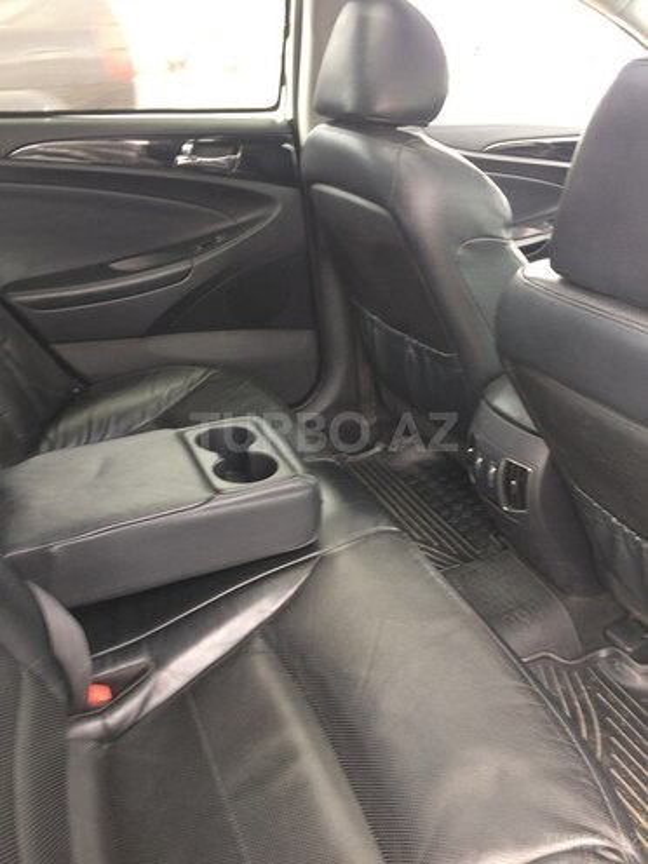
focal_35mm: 29
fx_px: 724
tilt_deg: -25.4
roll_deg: +4.3
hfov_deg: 48.2
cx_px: 324
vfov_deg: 61.7
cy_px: 432
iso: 40
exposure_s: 1/33
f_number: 2.2
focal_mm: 4.15
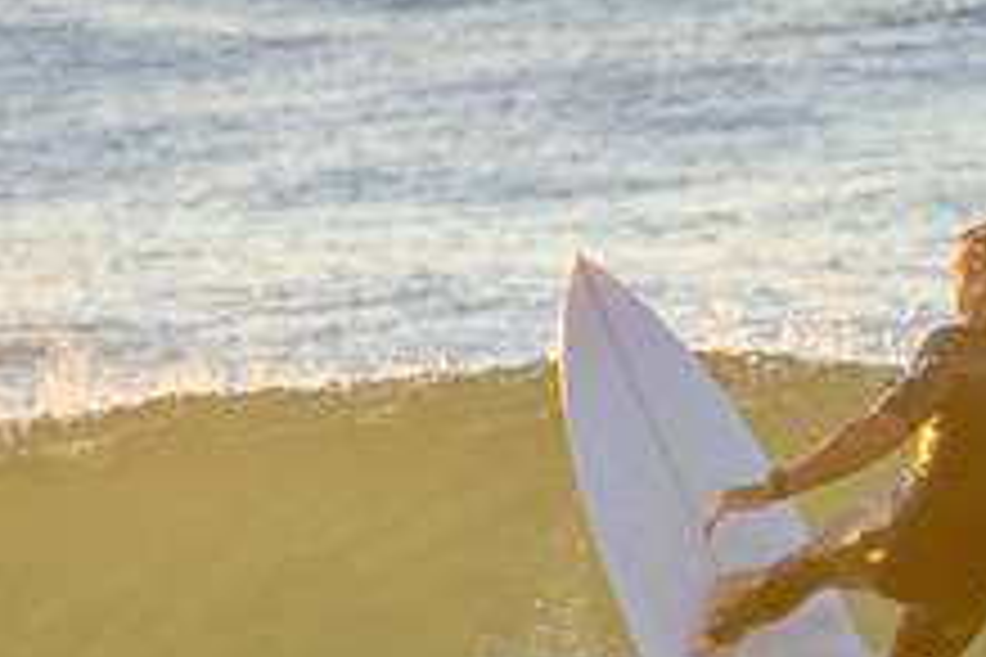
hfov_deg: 1.0
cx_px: 761
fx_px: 54472
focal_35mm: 1989
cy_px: 785
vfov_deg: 0.7
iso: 560
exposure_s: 1/1000
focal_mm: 500
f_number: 5.6
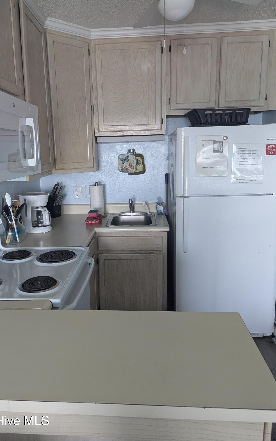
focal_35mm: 26
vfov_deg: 70.4
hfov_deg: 47.5
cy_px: 216
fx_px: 313
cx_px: 123
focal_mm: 6.81
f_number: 1.85
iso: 307
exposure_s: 1/66.2
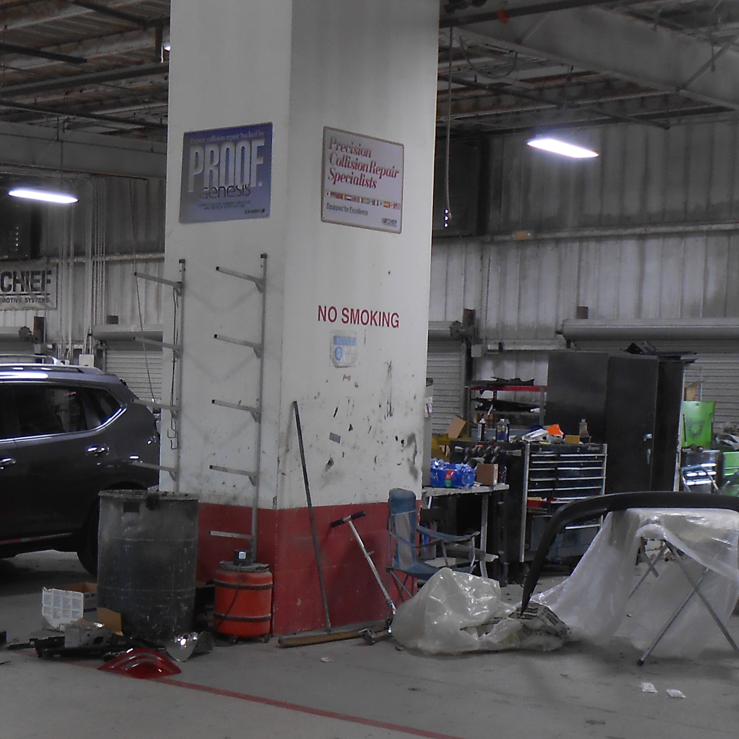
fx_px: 1497
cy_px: 529
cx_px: 185
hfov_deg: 27.3
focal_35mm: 62
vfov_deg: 27.4
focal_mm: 4.6
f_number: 3.5
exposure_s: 1/30
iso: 100
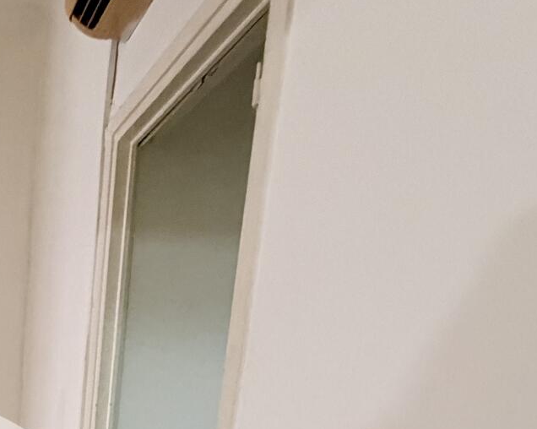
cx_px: -87
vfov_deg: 27.6
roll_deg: -0.6
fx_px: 683
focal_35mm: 43
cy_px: 588
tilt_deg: -14.9
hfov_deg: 35.2
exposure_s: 1/50
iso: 800
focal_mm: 2.22
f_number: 2.2
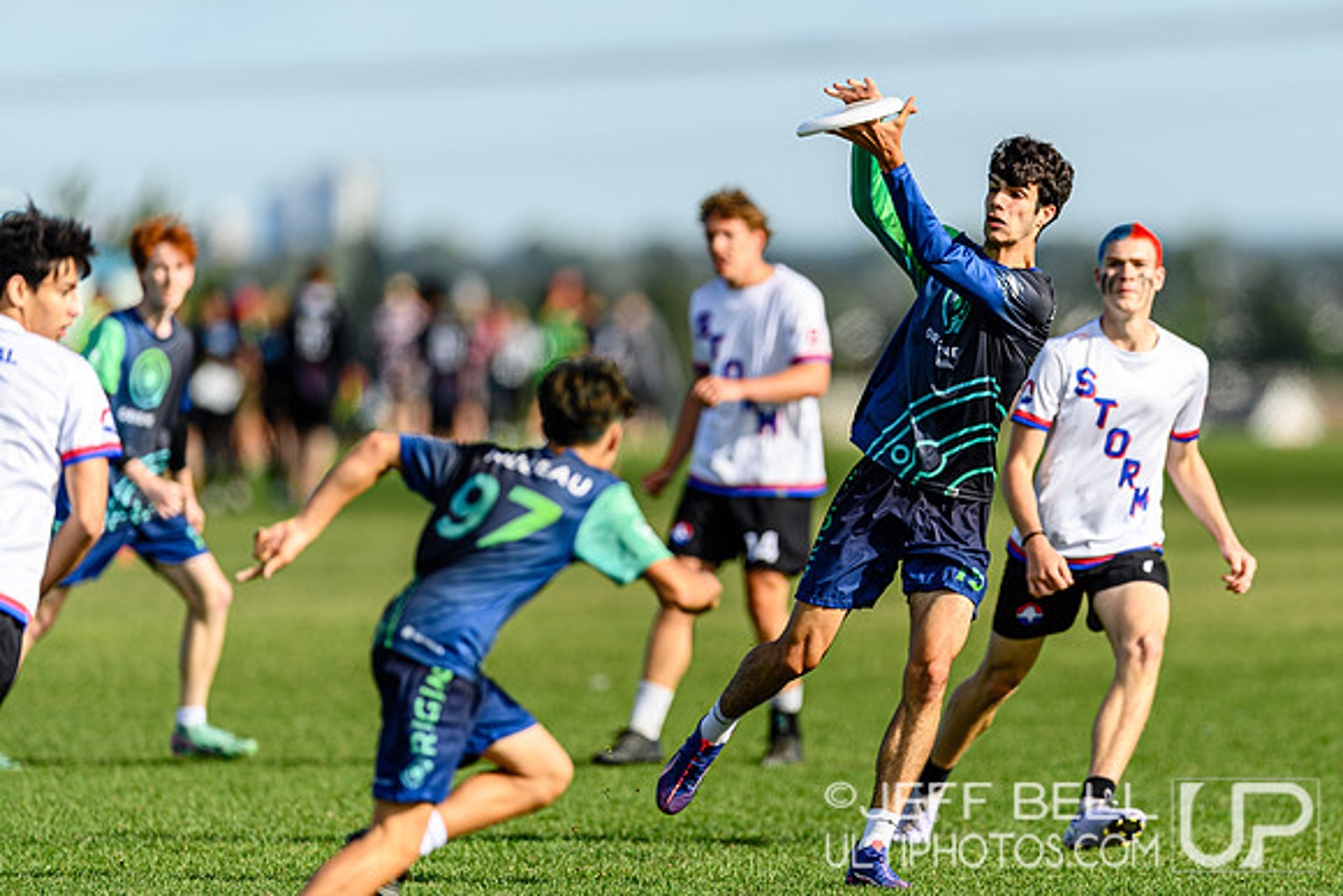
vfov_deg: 2.6
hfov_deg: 3.9
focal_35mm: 533
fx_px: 19877
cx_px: 894
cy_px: 448
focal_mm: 400
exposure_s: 1/1600
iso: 100
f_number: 3.2
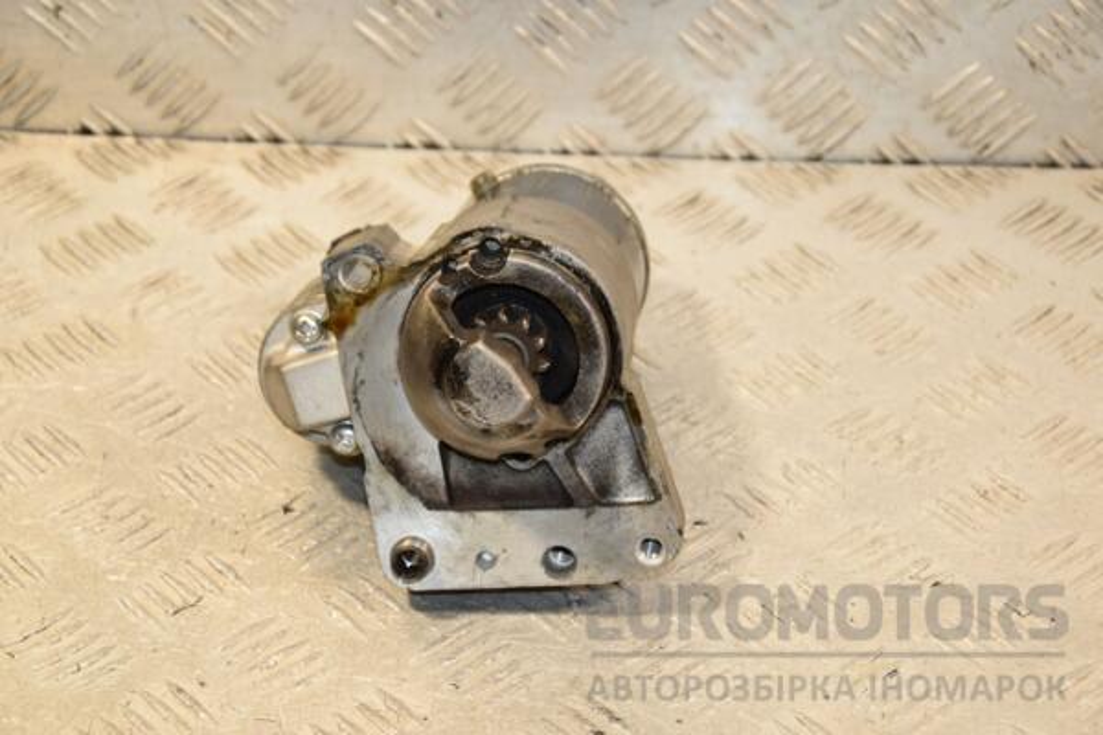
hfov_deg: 20.6
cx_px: 552
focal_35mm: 99
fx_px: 3033
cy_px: 368
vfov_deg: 13.8
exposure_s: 1/200
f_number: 6.3
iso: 800
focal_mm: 66
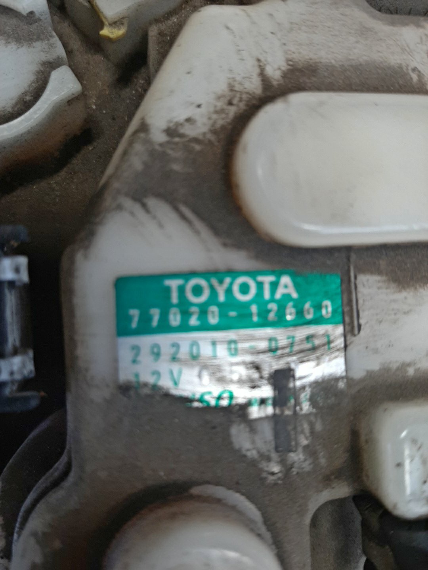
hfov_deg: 53.1
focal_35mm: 26
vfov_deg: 67.3
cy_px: 285
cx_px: 214
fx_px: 429
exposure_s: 1/50
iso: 102
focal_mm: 3.93
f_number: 1.7
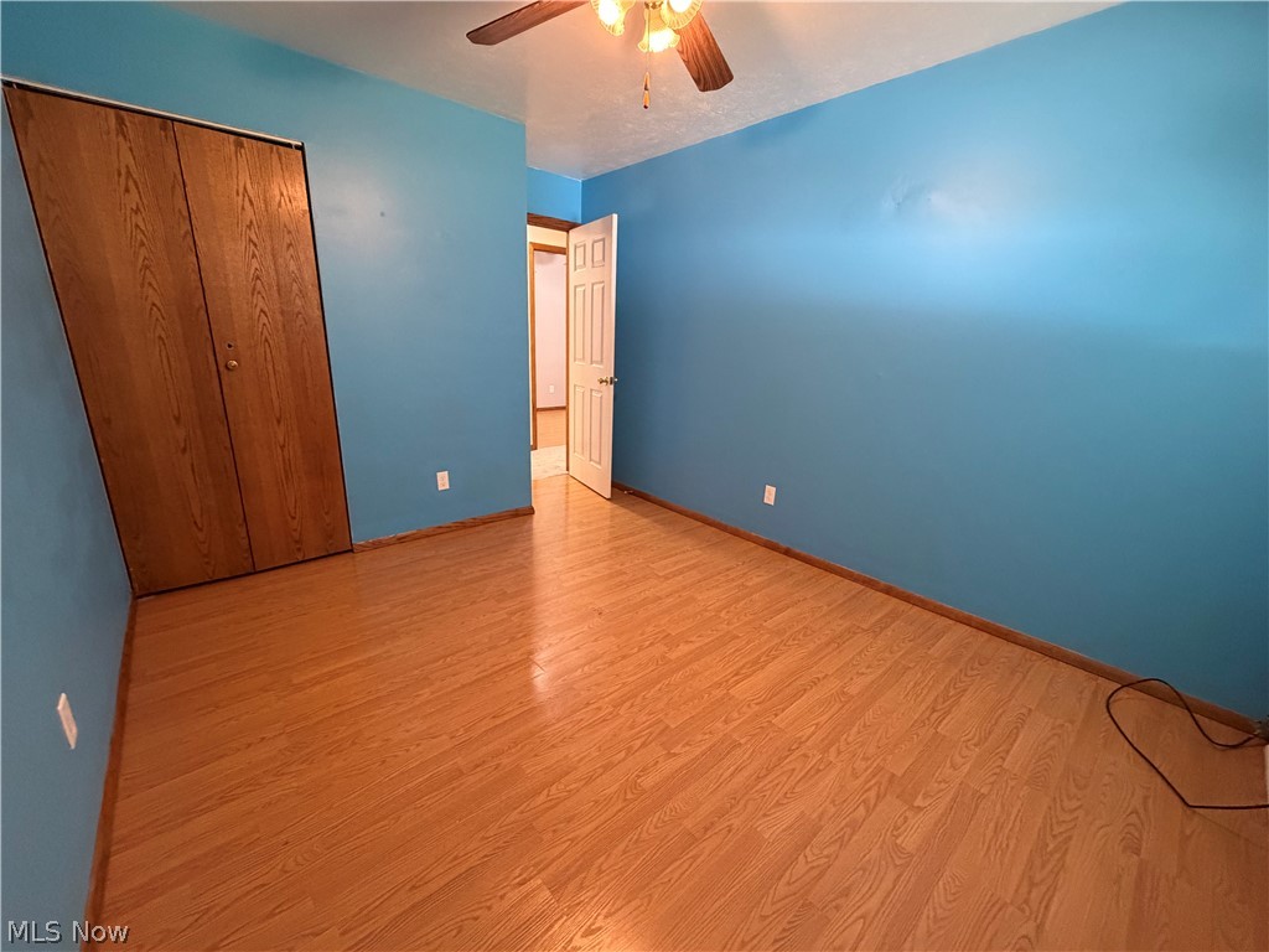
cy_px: 476
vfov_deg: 85.7
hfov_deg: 102.1
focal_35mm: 14
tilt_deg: -15.4
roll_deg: -2.1
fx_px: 513
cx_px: 634
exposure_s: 1/60
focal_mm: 2.22
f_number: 2.2
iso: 500
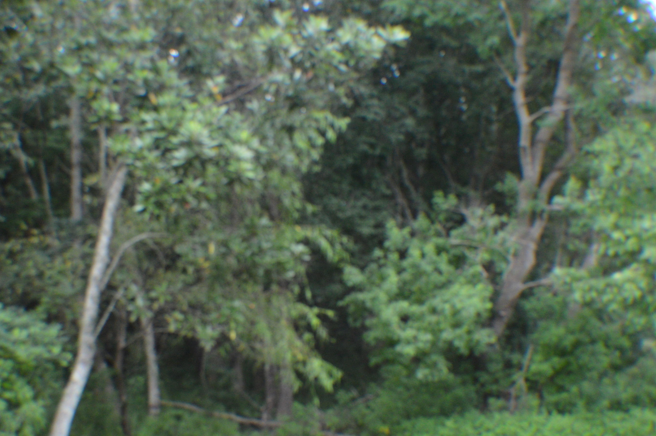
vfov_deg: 26.9
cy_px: 242
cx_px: 292
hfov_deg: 39.6
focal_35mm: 50
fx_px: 910
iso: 1400
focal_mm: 30
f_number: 4.5
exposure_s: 1/500
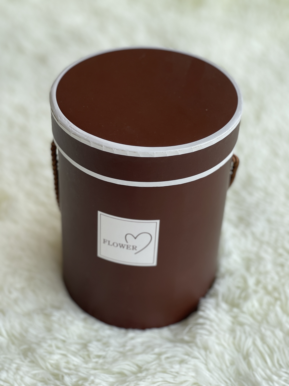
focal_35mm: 64
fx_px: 712
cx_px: 144
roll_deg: -1.7
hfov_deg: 22.9
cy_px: 193
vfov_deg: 30.3
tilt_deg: -39.9
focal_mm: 7.5
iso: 32
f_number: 2.2
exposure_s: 1/758
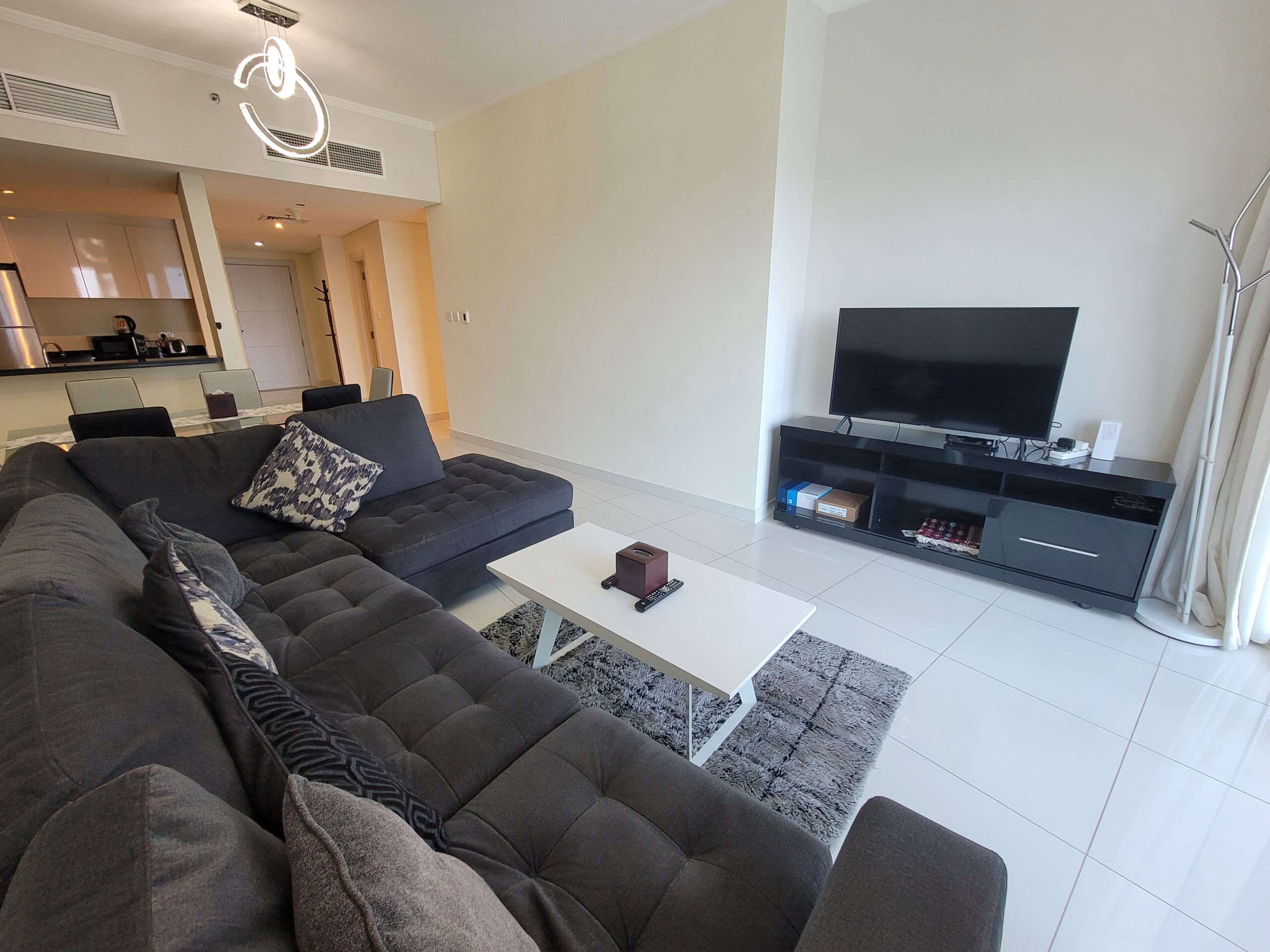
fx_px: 477
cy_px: 476
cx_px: 635
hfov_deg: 106.2
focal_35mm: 13
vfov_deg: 89.9
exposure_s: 1/50
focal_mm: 2.2
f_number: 2.2
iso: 125
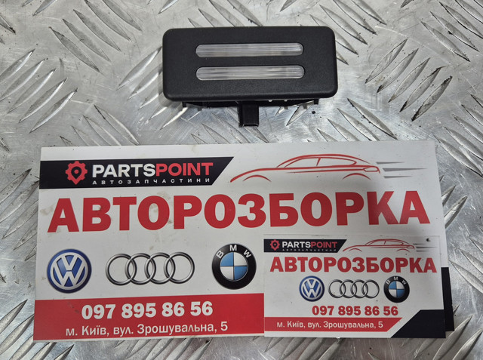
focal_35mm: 23
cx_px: 242
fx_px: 320
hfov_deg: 74.0
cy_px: 180
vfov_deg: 58.7
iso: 100
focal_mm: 5.4
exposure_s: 1/100
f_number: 1.8
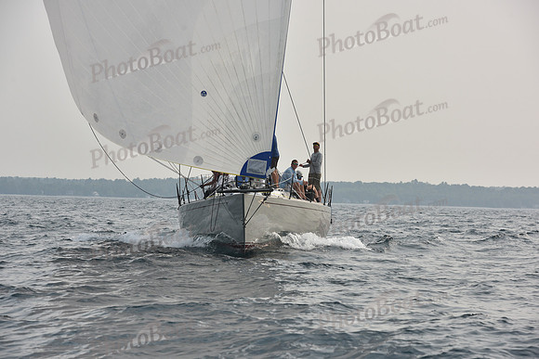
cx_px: 270
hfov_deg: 15.8
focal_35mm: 130
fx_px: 1947
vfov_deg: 10.6
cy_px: 180
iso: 250
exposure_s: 1/1250
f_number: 8
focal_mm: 130
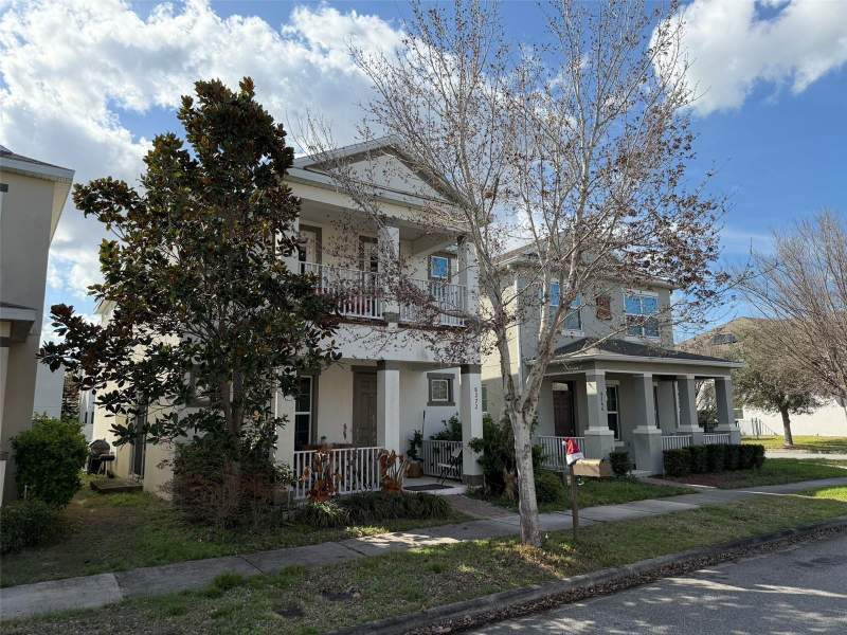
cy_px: 318
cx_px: 424
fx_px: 587
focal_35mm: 24
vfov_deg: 56.8
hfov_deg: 71.6
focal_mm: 6.76
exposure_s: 1/4975
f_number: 1.78
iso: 100
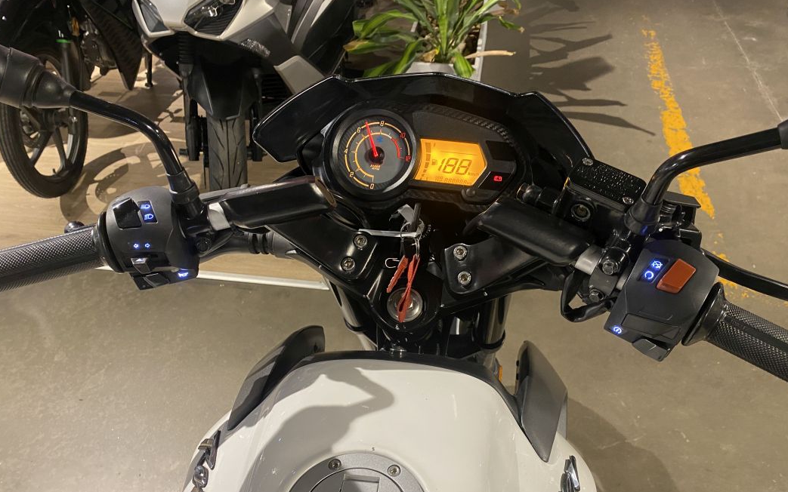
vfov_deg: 44.5
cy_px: 272
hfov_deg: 66.5
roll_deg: +3.5
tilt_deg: -43.8
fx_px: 601
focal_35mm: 28
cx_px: 395
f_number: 1.8
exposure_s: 1/50
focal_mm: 4.25
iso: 320
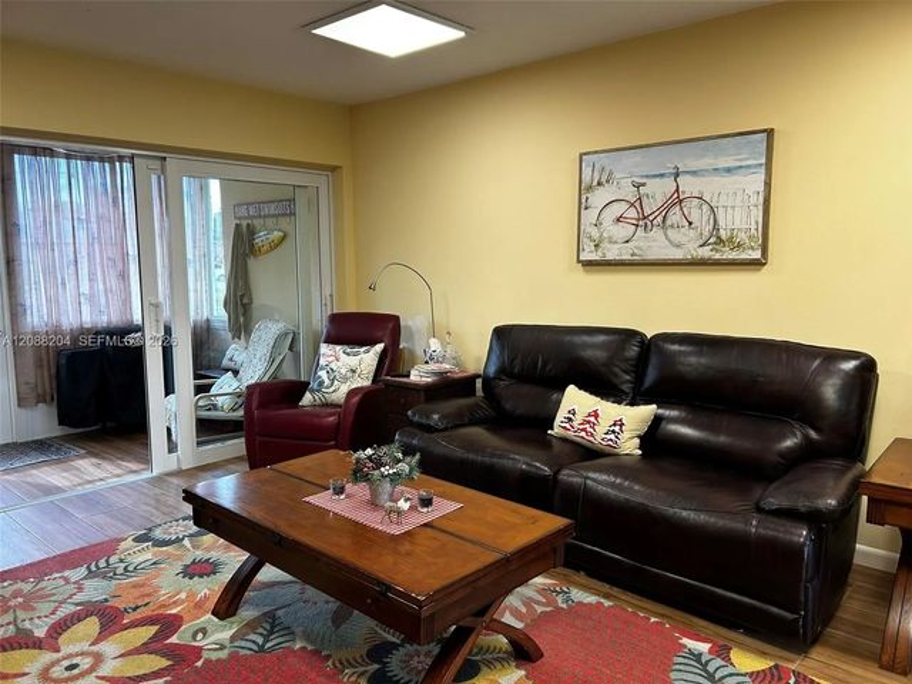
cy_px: 342
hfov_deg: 67.3
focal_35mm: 26
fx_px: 685
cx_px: 456
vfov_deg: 53.1
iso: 125
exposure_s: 1/120
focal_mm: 5.7
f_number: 1.5
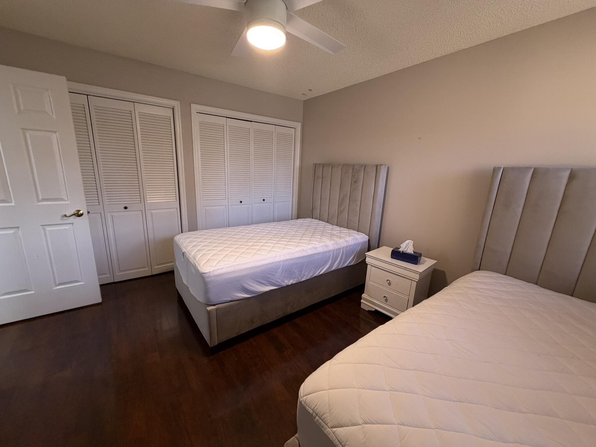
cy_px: 224
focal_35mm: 14
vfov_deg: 85.7
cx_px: 298
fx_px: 241
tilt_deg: -12.9
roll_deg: -1.9
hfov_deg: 102.1
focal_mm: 2.22
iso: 320
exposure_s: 1/120
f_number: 2.2
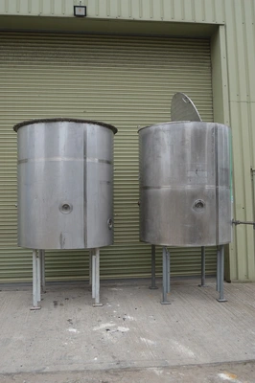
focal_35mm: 33
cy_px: 192
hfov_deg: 39.9
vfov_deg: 57.3
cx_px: 128
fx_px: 351
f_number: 5.6
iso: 200
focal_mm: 22
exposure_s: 1/125
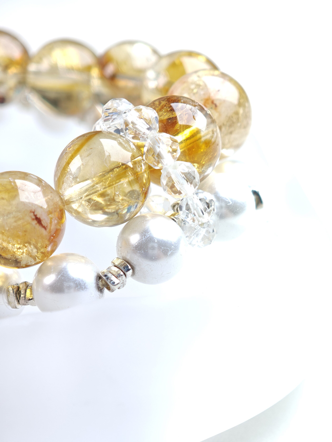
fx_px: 1304
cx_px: 166
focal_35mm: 102
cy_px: 221
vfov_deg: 19.3
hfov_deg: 14.5
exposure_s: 1/228
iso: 50
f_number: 1.8
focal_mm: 11.5
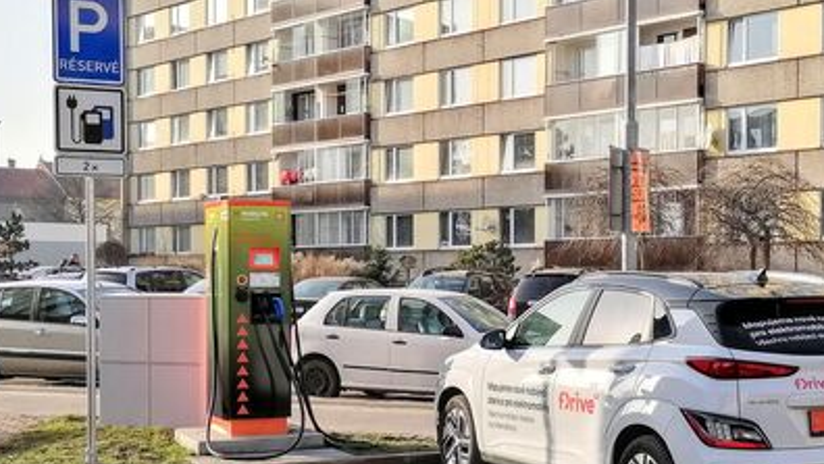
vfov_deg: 19.1
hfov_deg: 33.2
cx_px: 512
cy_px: 304
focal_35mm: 63
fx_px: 1377
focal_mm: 5.3
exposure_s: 1/1163
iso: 50
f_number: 1.8
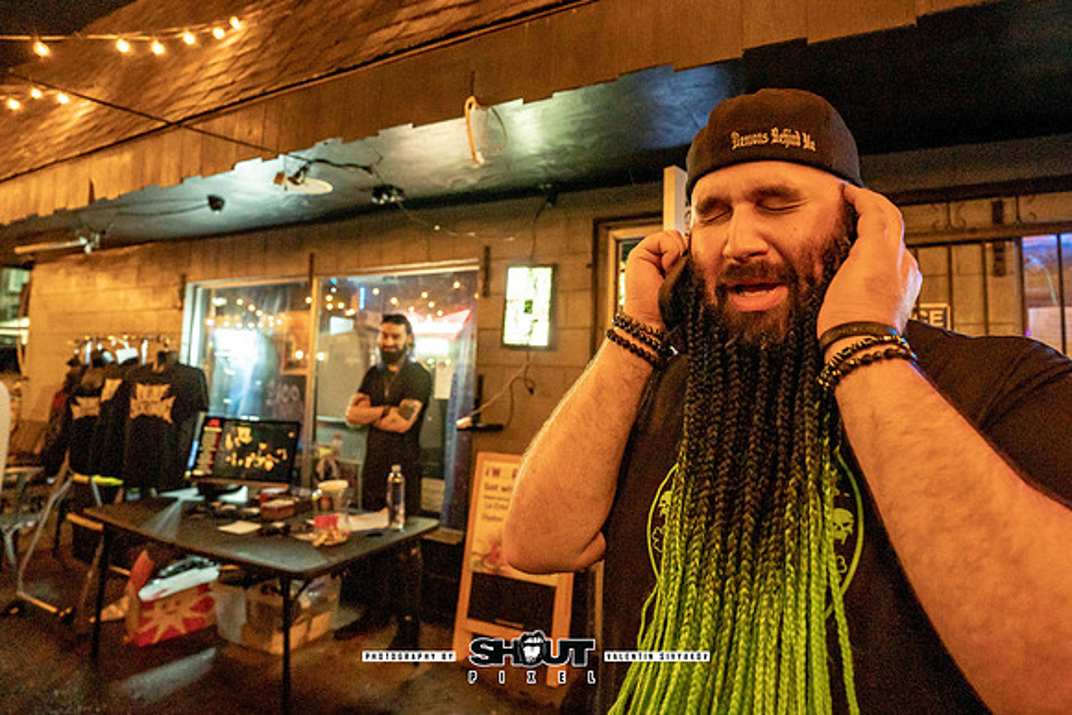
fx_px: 509
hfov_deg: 92.0
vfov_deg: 70.0
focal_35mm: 17
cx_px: 635
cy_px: 318
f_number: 2.8
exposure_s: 1/160
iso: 3200
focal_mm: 14
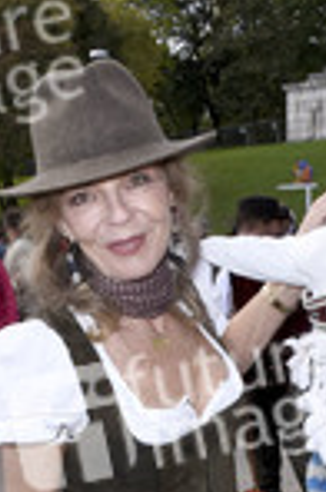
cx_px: 276
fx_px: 996
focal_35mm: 73
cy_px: 578
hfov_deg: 18.4
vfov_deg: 25.2
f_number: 9
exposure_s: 1/160
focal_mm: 18
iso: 200
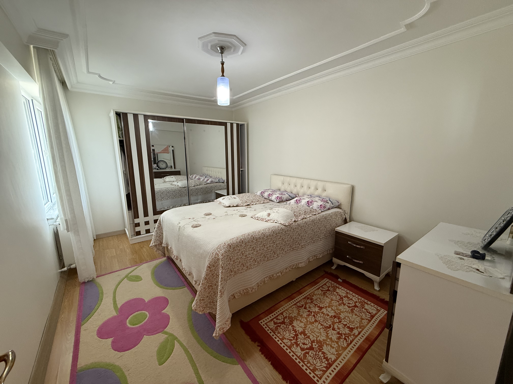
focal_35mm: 14
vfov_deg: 85.7
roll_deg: +0.0
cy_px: 192
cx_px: 256
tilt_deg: -10.3
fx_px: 207
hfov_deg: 102.1
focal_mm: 2.22
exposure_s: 1/50
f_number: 2.2
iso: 320
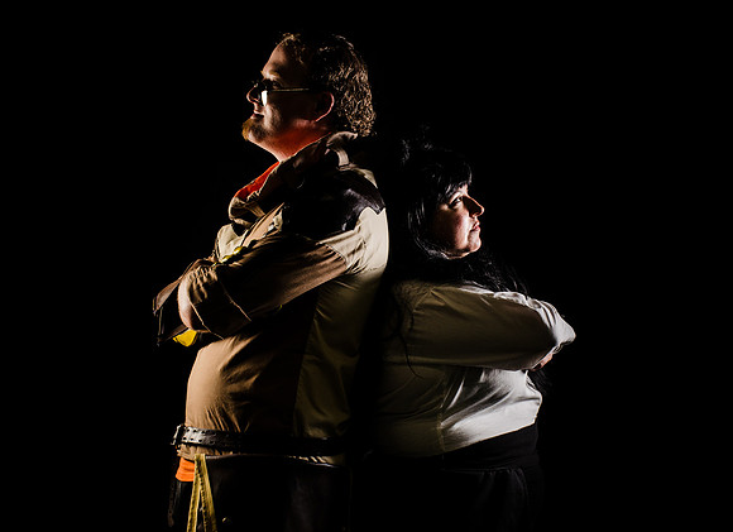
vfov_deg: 18.7
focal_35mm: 77
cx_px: 373
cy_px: 247
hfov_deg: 25.6
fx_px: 1613
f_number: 8
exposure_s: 1/125
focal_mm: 45
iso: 140
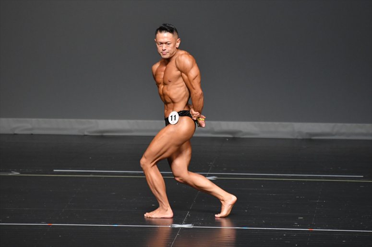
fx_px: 3873
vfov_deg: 3.7
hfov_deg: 5.5
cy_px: 124
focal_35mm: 375
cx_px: 186
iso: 2500
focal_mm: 250
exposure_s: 1/400
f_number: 5.6
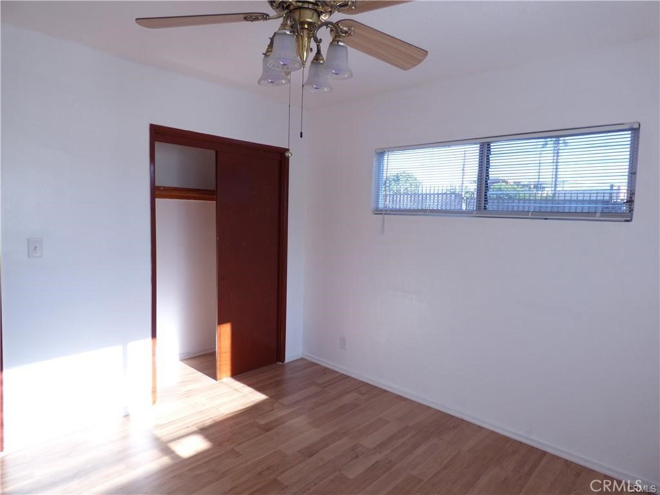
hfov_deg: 81.7
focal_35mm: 20
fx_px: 381
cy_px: 248
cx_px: 330
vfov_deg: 66.0
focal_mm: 3.58
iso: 100
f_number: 2.8
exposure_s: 1/160
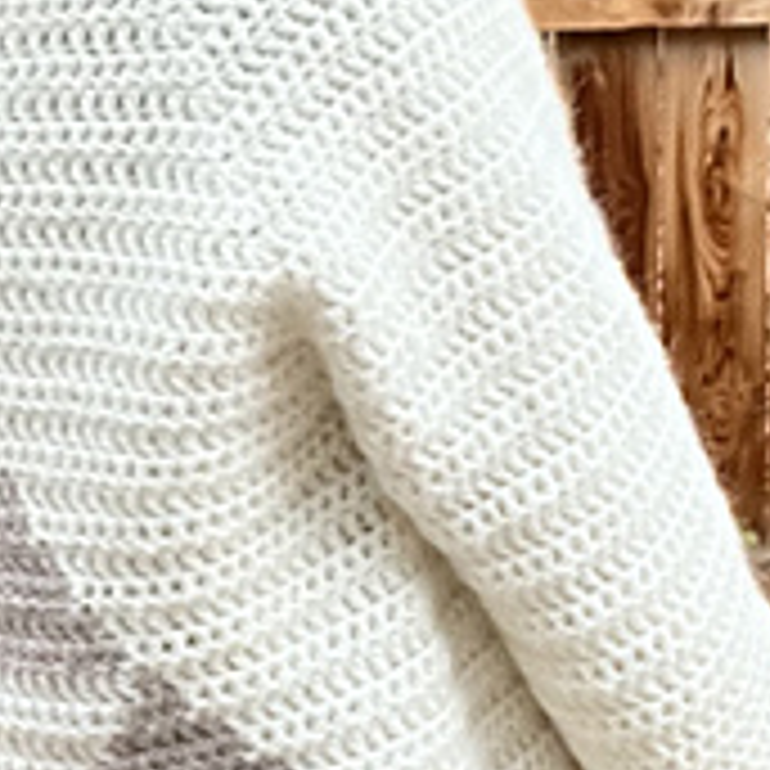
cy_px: 18
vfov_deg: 17.2
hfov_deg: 17.4
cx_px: 140
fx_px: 2491
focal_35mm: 99
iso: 200
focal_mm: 2.71
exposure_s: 1/30
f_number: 2.2
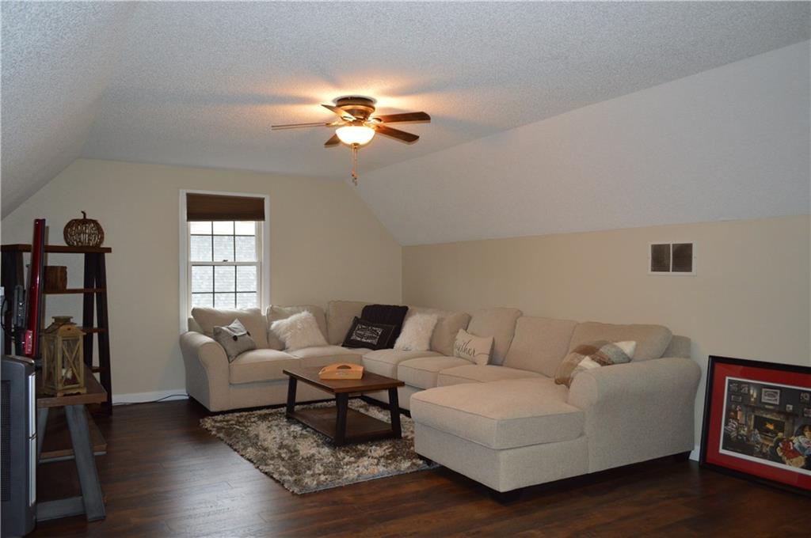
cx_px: 406
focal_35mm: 27
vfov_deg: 47.8
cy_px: 269
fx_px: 607
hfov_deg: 67.4
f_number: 3.5
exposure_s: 1/60
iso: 1000
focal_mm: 18
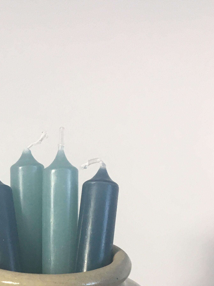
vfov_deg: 28.2
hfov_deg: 21.7
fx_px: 536
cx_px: -5
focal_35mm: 65
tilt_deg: -17.1
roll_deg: +1.2
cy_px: 279
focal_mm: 4.15
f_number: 2.2
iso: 32
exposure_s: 1/33
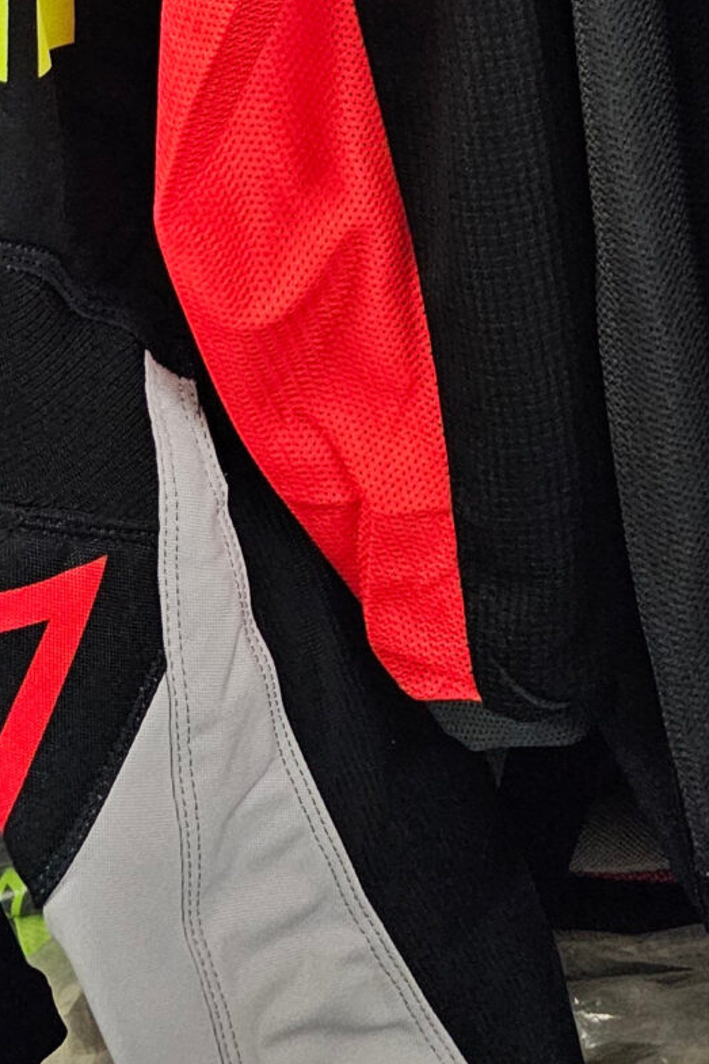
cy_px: -636
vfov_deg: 21.0
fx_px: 2305
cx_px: 927
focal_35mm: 78
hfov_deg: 16.5
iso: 800
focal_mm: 6.3
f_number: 1.7
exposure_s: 1/100
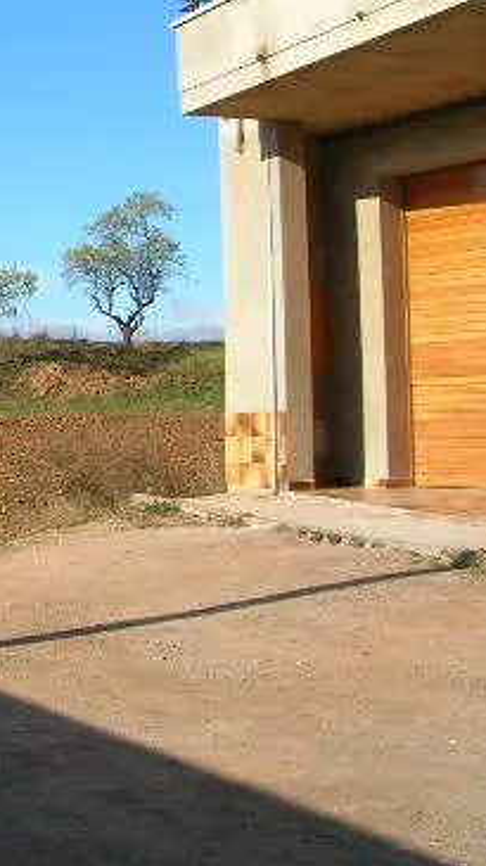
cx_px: -235
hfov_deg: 16.9
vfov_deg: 32.1
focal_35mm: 65
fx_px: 1491
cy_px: 299
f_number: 4.9
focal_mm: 5.7
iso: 50
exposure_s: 1/318
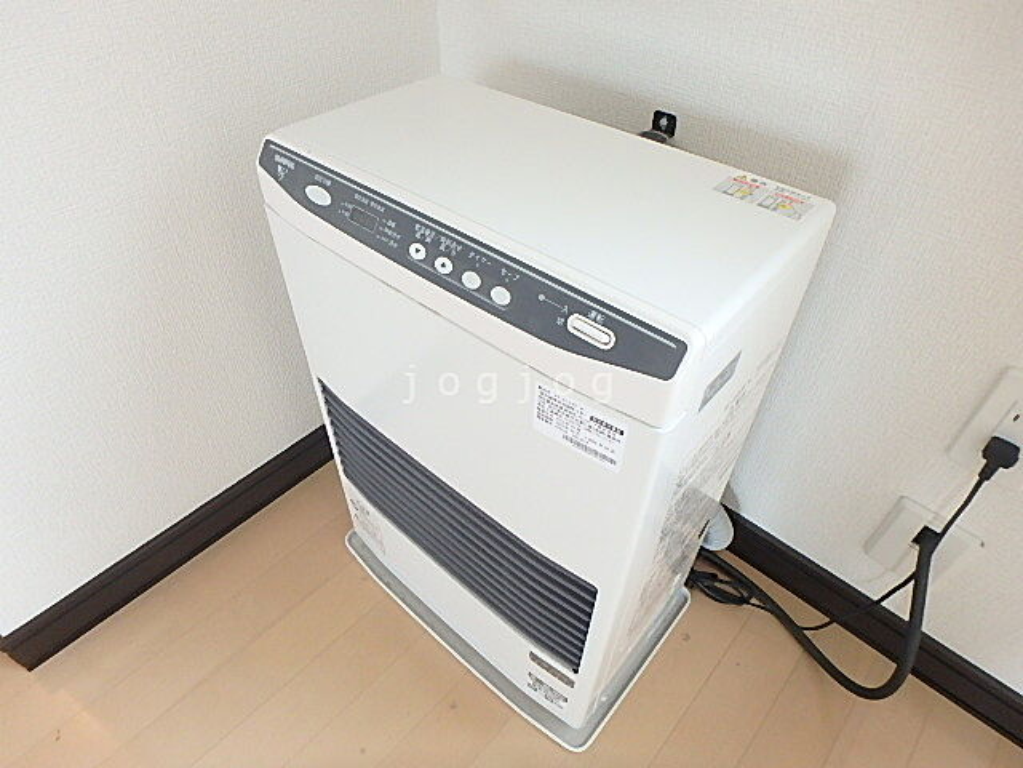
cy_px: 384
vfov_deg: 63.4
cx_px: 512
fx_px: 621
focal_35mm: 21
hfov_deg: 79.0
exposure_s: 1/30
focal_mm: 3.7
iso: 400
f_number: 3.5
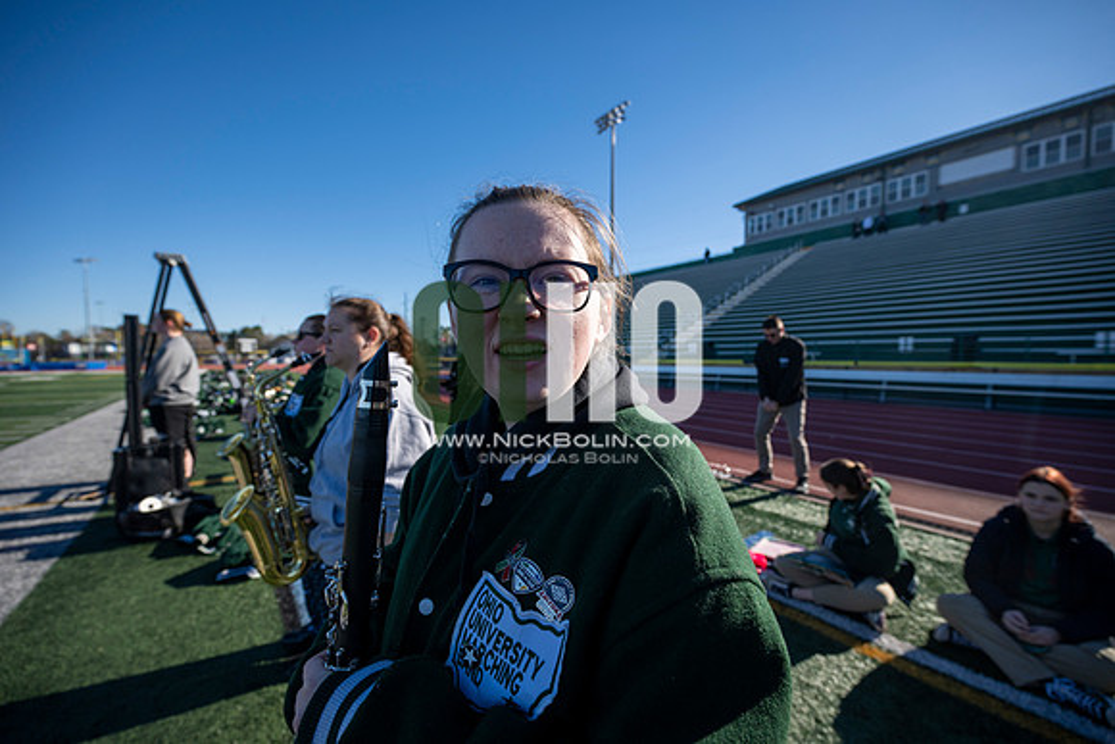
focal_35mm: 14
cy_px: 372
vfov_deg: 81.2
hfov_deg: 104.2
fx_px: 434
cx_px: 558
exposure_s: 1/2000
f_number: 4
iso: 160
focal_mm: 14
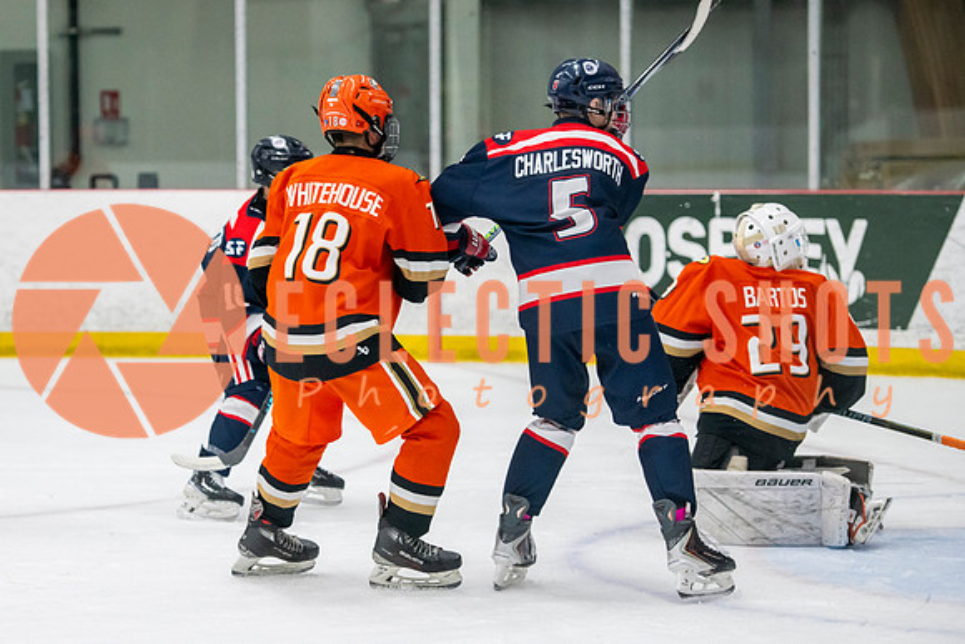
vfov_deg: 8.5
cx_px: 277
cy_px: 307
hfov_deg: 12.7
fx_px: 4341
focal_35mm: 162
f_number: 3.2
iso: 2500
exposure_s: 1/640
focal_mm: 112
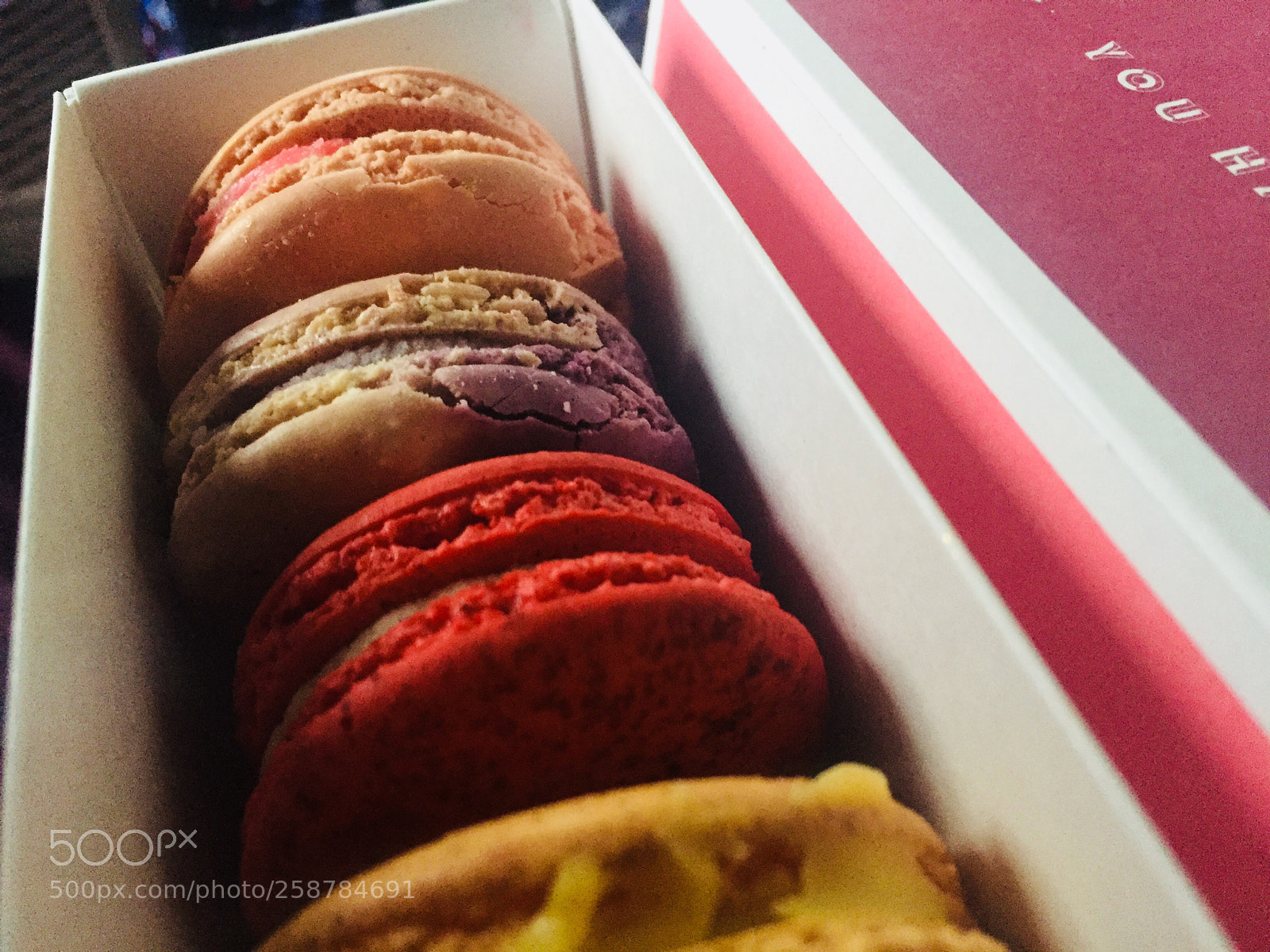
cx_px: 635
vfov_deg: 48.2
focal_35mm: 29
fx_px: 1064
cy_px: 476
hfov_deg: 61.7
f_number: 2.2
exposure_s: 1/15
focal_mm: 4.15
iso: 250
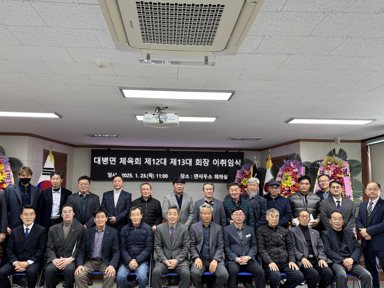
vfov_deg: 51.2
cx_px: 180
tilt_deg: +4.8
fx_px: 300
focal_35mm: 27
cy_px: 161
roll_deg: -0.5
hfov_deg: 65.3
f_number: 1.78
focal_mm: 6.76
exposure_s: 1/60
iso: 160
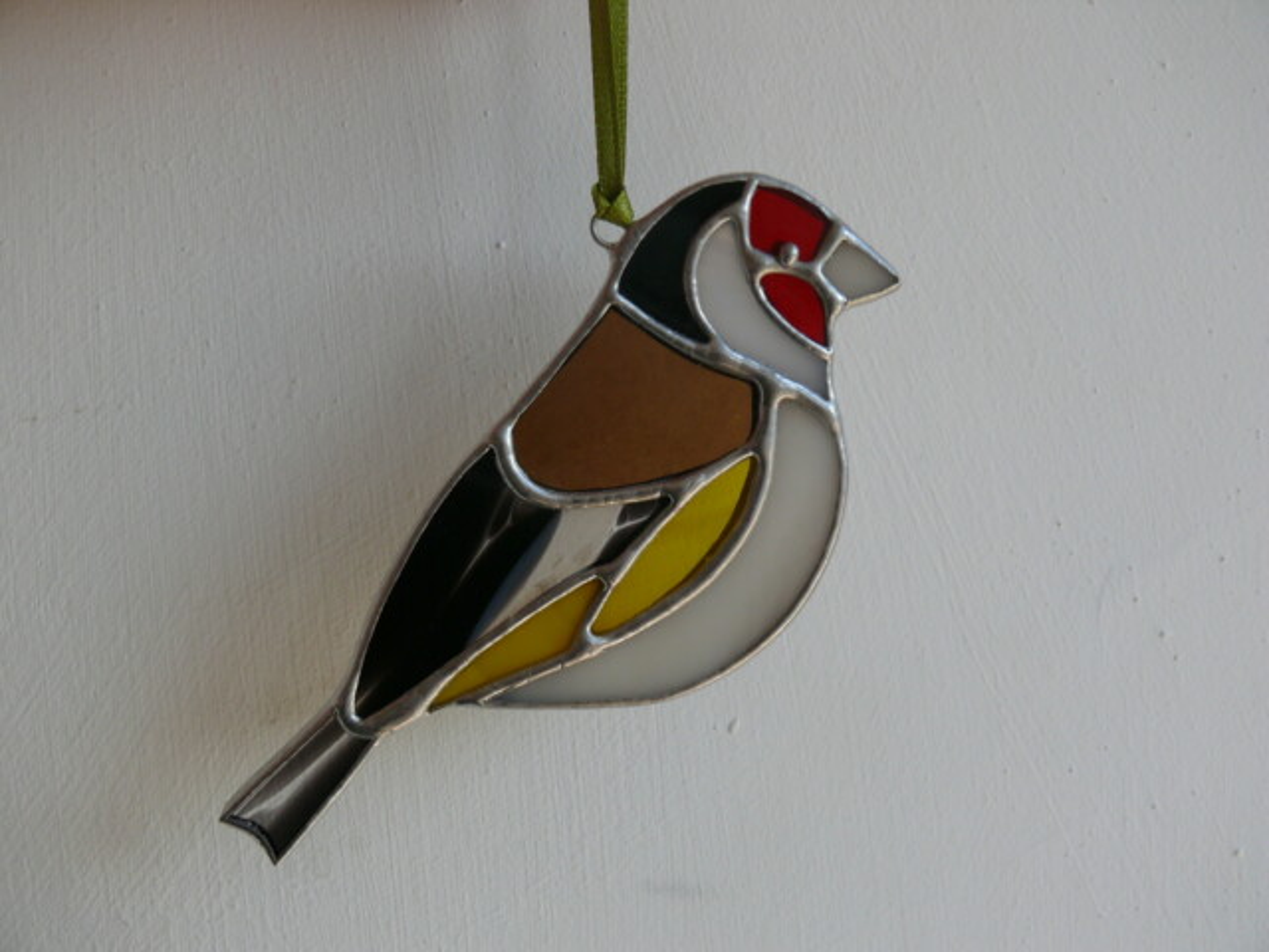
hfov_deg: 52.6
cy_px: 476
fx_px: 1283
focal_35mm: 35
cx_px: 634
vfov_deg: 40.7
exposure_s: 1/160
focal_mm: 7.4
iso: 100
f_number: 4
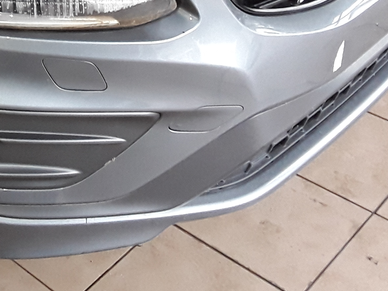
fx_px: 841
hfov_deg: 24.1
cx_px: -49
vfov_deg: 18.1
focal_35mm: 75
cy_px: -103
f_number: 1.9
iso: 125
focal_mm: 2.91
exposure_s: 1/33
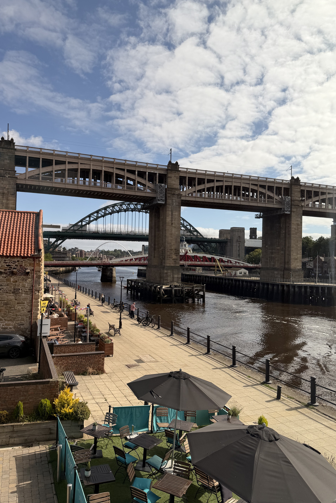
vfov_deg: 71.5
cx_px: 157
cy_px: 252
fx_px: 350
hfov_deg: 51.3
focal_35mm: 25
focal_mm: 6.76
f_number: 1.78
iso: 80
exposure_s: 1/4167
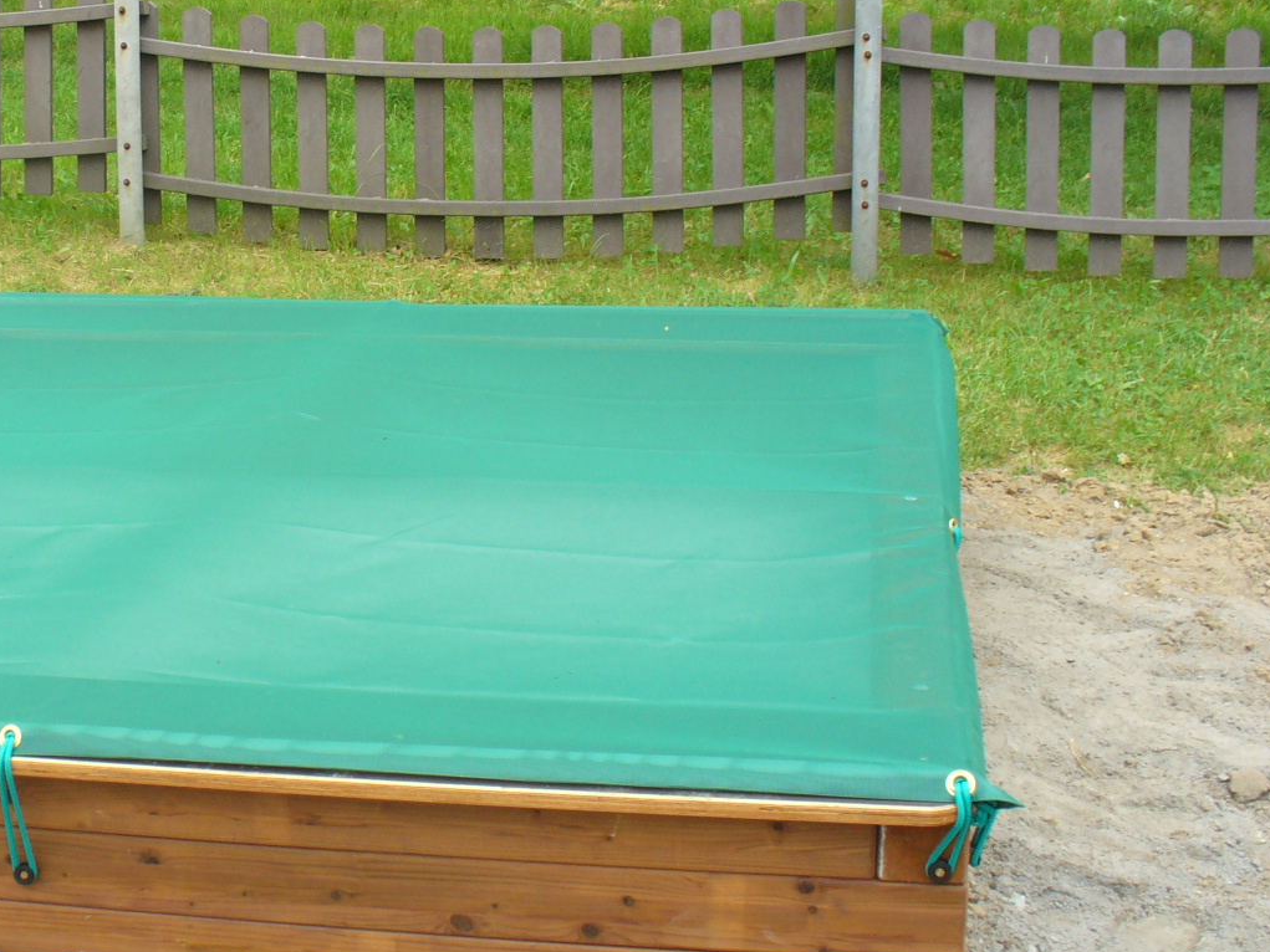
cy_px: 459
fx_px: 2128
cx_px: 291
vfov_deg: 25.2
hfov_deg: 32.5
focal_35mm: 58
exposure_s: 1/80
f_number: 5.6
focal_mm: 6.1
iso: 80
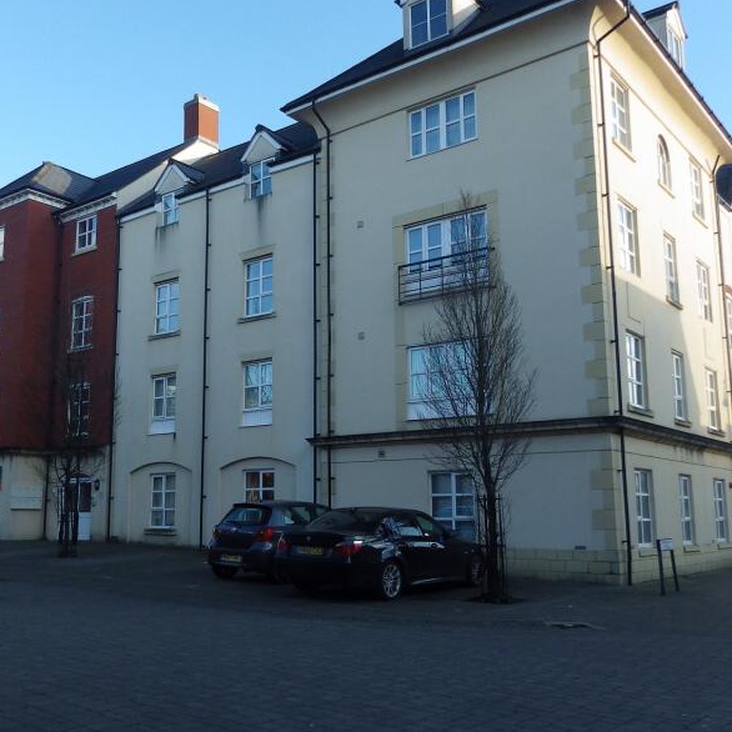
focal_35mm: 34
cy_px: 373
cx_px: 292
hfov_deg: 48.2
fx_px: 813
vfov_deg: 48.4
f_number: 3.1
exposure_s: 1/320
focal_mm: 4
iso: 100
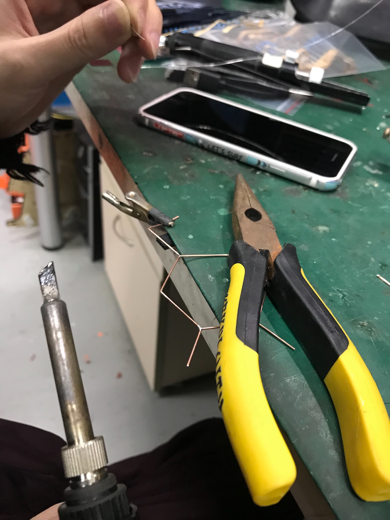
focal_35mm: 28
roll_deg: -7.7
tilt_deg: -39.6
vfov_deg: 63.4
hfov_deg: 49.7
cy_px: 260
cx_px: 195
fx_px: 421
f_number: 1.8
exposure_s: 1/11
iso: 100
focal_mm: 3.99
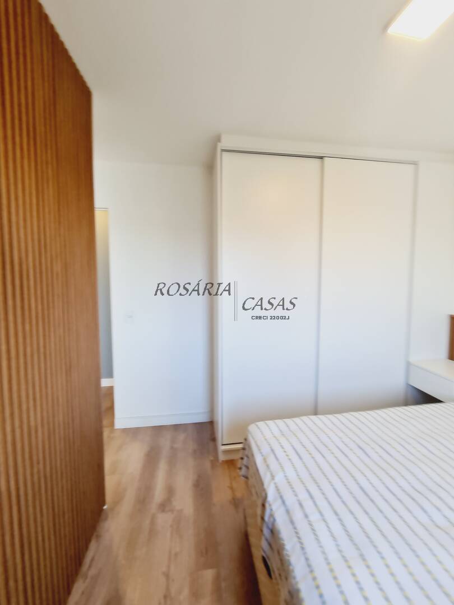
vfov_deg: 106.2
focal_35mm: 13
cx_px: 227
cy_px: 302
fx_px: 227
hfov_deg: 89.9
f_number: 2.2
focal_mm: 2.2
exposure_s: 1/60
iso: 125
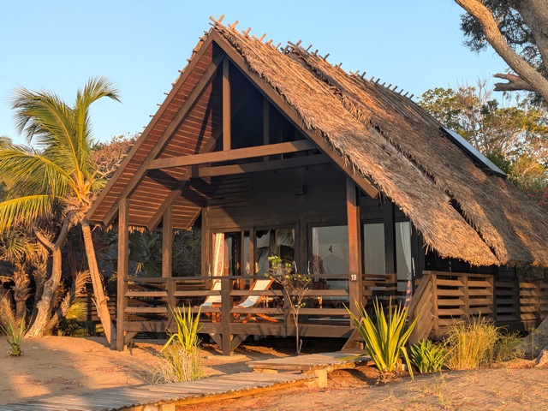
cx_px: 274
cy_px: 206
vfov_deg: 28.6
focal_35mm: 51
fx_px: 807
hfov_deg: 37.5
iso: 45
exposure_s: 1/444
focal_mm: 5.43
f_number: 1.89
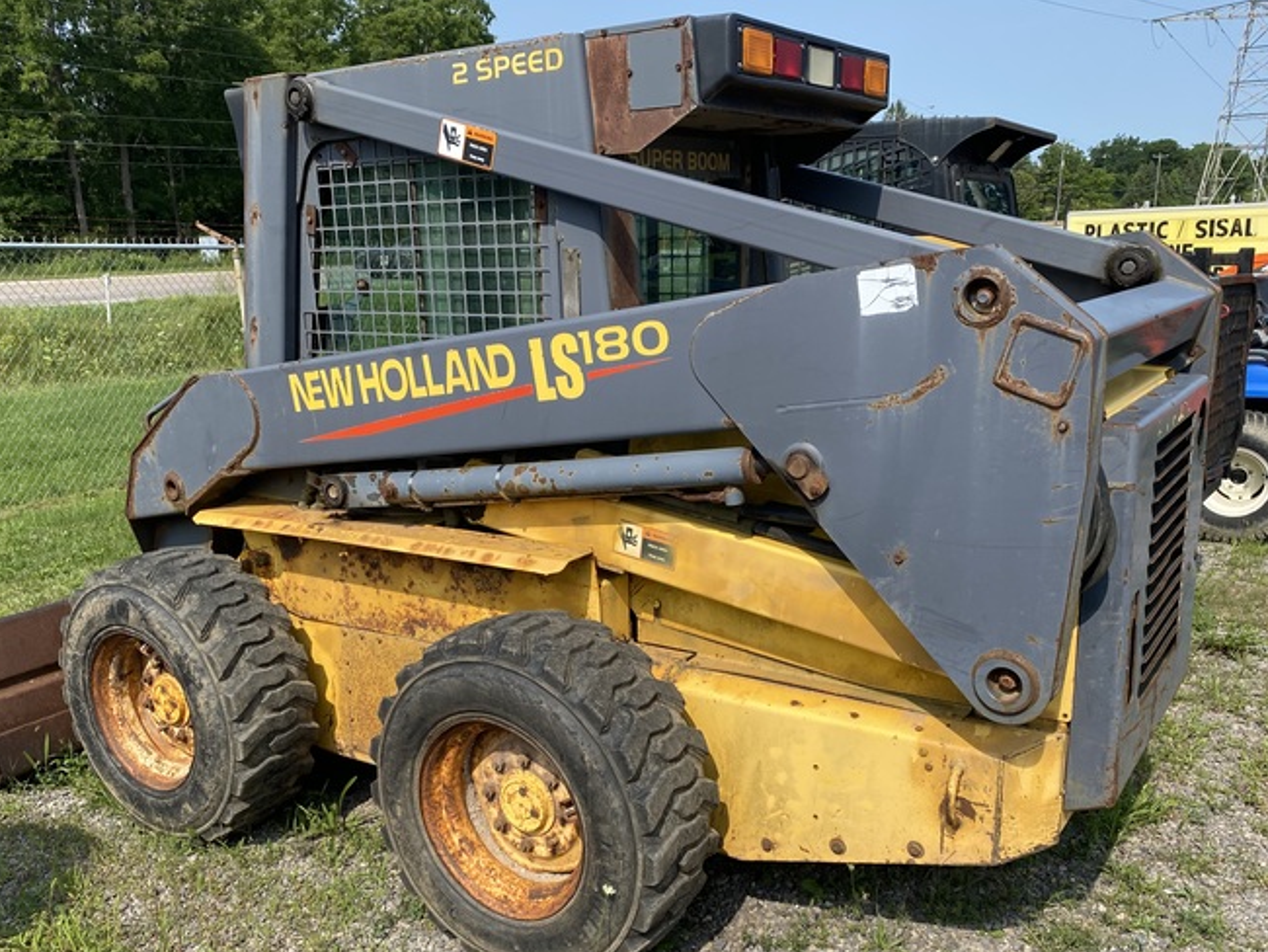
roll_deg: +2.1
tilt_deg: -14.4
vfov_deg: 44.0
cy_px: 552
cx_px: 614
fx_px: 1173
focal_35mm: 32
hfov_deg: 56.8
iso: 32
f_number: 1.8
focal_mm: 4.25
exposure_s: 1/1927
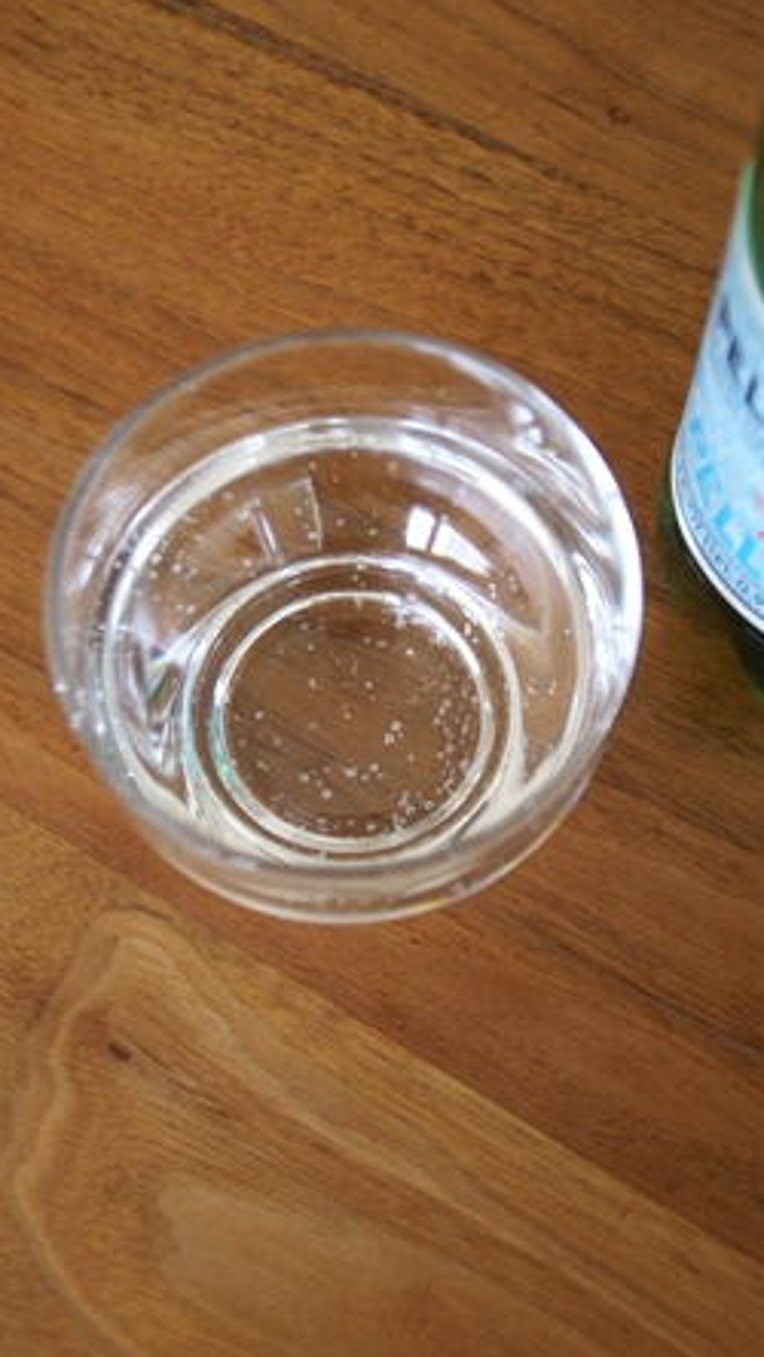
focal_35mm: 56
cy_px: 678
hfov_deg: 21.6
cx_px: 351
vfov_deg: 37.5
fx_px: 1998
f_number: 4.5
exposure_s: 1/15
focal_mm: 35
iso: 400
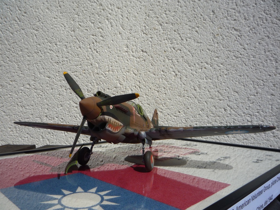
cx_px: 140
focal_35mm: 30
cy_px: 105
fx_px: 243
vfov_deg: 46.8
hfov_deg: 60.0
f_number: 6.3
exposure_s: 1/800
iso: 100
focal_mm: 5.2
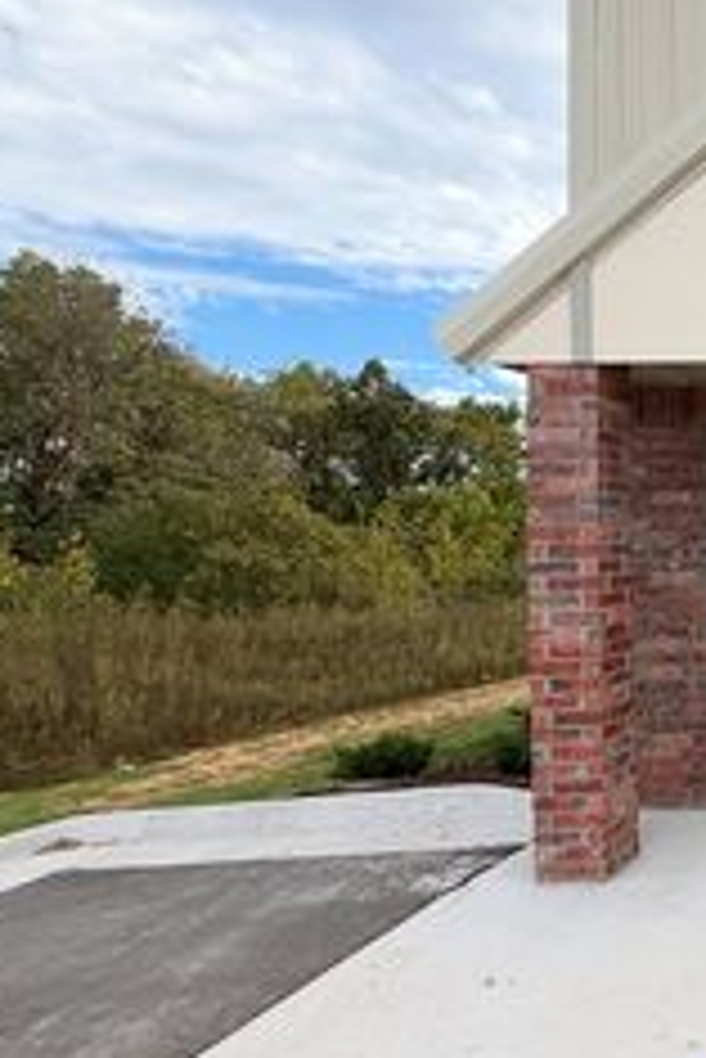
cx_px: 1093
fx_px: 911
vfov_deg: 60.2
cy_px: 515
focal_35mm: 31
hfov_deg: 27.2
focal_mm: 2.22
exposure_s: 1/770
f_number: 2.2
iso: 32
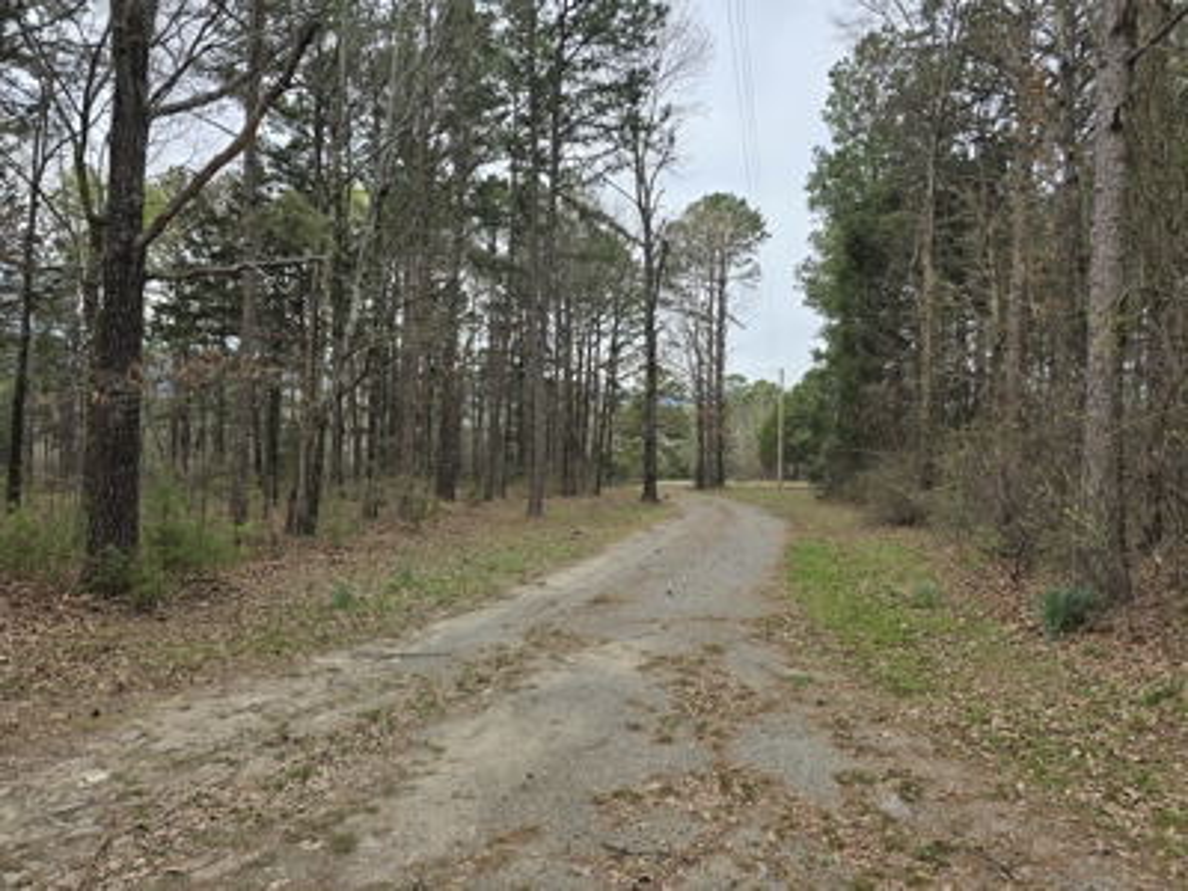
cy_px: 446
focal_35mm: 23
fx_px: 789
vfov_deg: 58.9
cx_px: 594
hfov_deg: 73.9
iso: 12
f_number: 1.7
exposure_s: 1/245
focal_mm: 6.3
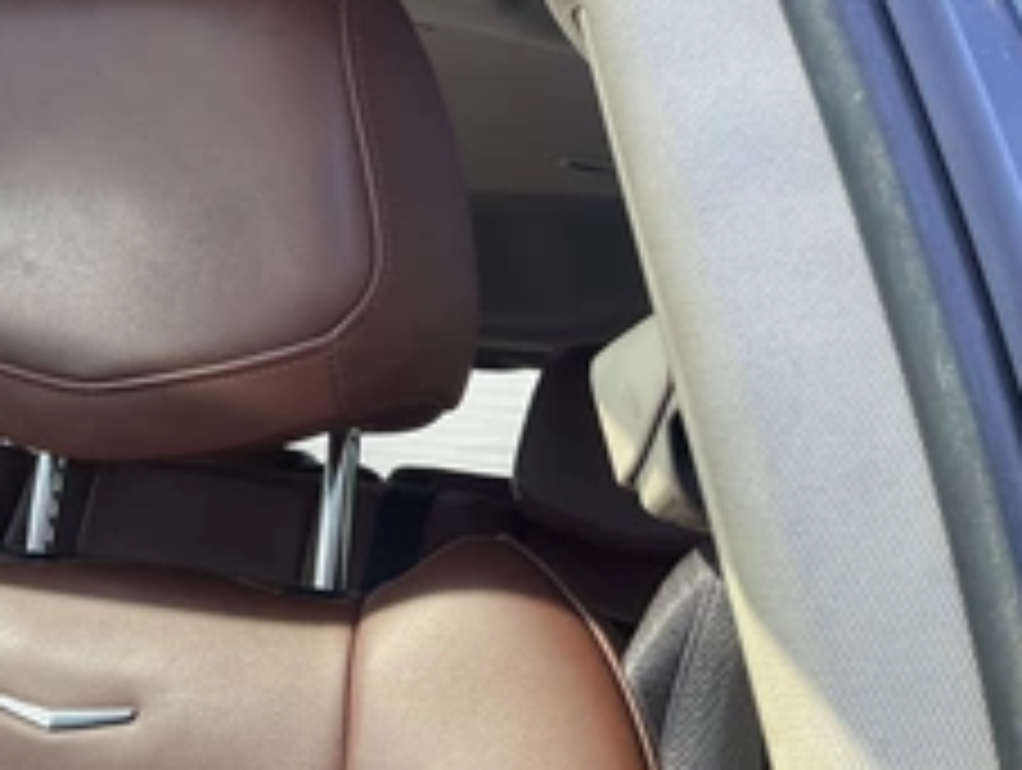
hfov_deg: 36.3
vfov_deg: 28.1
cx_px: 221
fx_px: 1508
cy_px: 176
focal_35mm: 51
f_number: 1.8
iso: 25
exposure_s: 1/122
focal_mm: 3
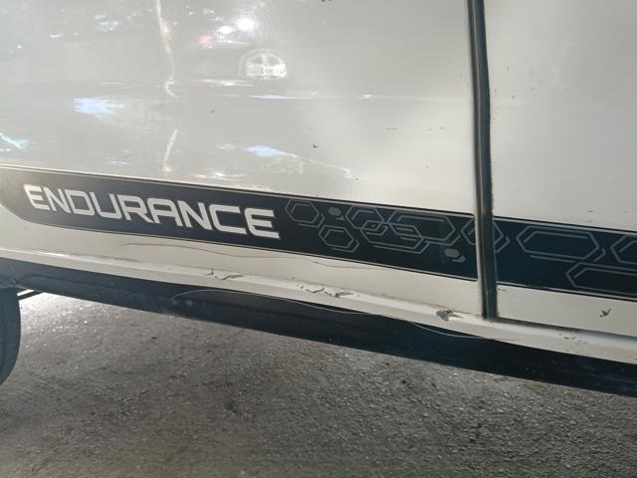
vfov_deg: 53.1
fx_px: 478
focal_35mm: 26
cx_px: 318
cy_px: 239
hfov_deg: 67.3
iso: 265
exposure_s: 1/120
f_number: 1.8
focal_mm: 4.81
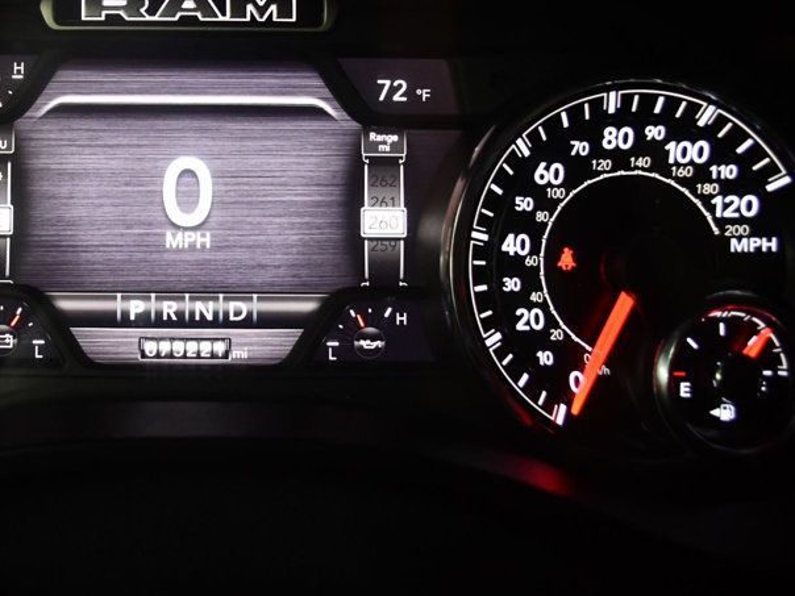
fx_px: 1011
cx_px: 167
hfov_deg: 41.2
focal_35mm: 44
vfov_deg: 32.7
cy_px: 216
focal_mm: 18
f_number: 3.5
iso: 2200
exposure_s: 1/125
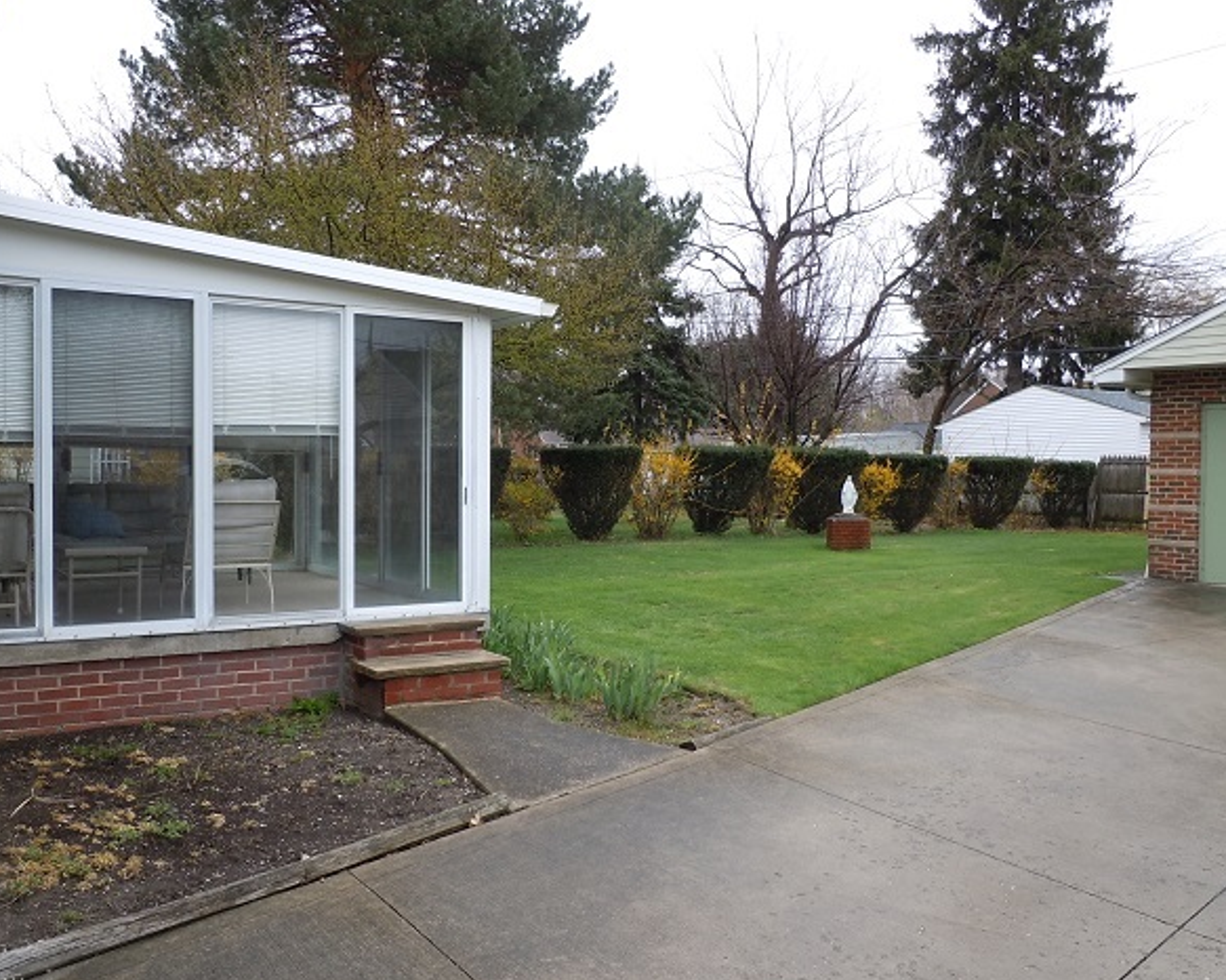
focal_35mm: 30
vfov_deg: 48.5
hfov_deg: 58.7
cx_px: 561
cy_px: 503
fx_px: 1088
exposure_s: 1/80
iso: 100
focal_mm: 5
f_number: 3.7
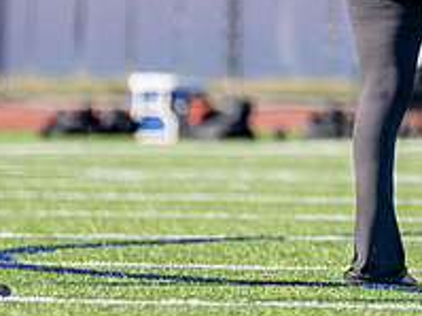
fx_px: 12257
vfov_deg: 1.5
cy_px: -96
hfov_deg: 2.0
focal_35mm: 1006
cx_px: 526
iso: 320
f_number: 2.8
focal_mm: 200
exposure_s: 1/4000
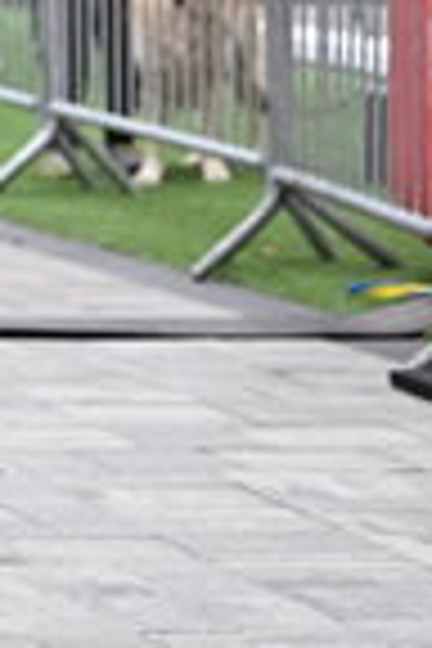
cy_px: -166
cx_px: -263
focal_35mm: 267
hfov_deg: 5.1
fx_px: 4806
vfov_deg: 7.6
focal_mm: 70
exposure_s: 1/1600
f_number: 2.8
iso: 1600
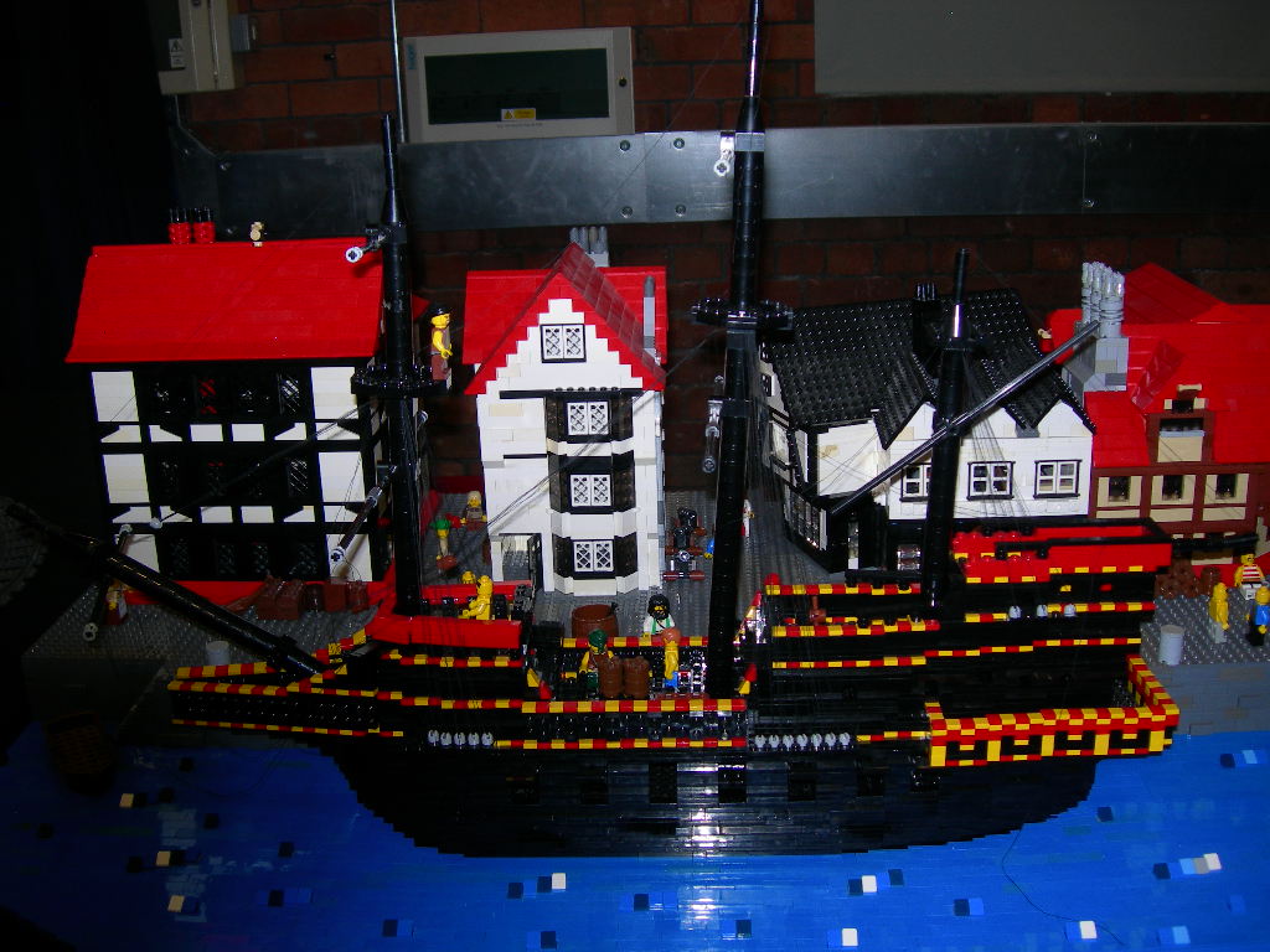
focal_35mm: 38
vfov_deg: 37.7
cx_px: 635
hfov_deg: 49.0
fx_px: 1394
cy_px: 476
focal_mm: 7.8
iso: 50
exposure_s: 1/60.1
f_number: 2.8
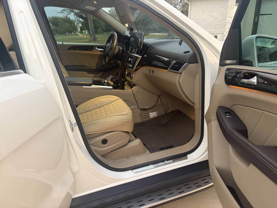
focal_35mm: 26
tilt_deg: -16.5
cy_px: 104
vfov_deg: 53.1
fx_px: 208
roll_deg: +2.5
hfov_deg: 67.3
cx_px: 138
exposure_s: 1/60
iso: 250
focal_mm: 5.96
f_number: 1.6
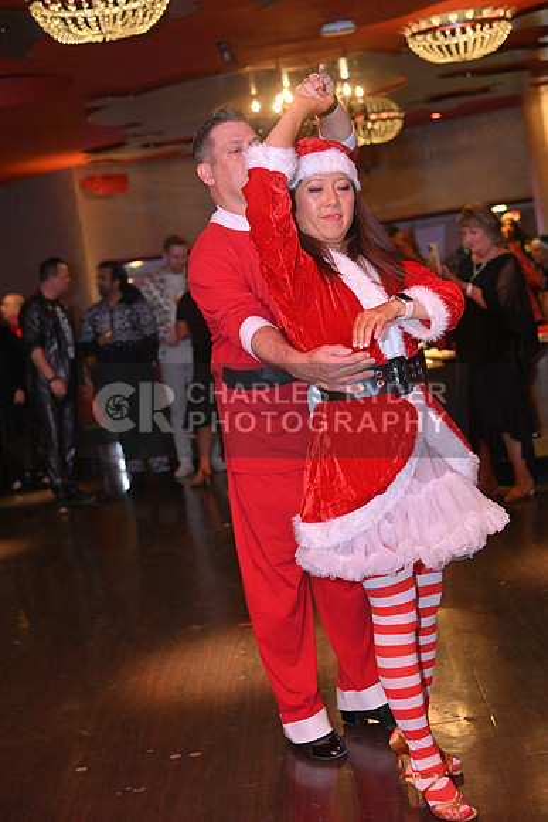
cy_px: 411
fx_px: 1255
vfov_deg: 36.2
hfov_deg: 24.6
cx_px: 274
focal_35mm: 55
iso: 4000
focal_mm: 55
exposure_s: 1/100
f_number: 4
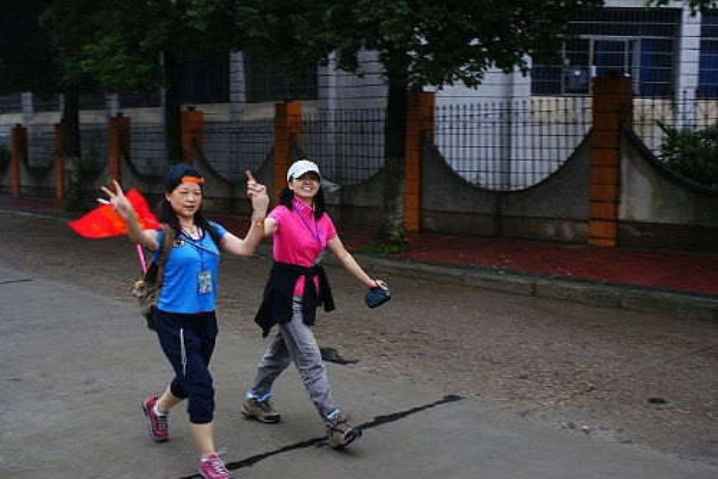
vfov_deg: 34.3
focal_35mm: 39
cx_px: 359
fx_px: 778
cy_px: 240
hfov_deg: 49.5
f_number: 4.5
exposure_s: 1/60
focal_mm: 26
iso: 200
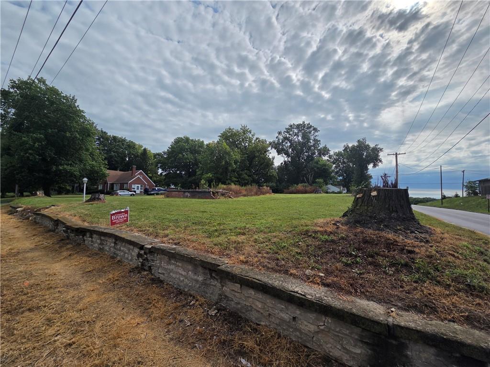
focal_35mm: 13
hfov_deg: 106.2
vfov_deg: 89.9
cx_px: 245
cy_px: 184
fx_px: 184
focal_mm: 2.2
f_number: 2.2
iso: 50
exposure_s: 1/4222
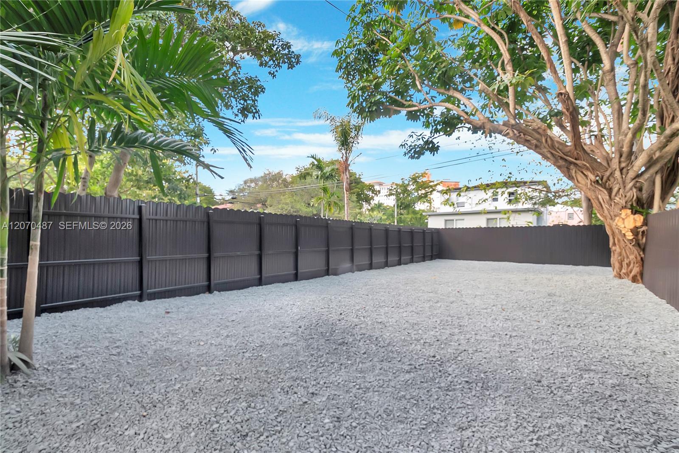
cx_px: 340
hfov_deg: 100.4
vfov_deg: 77.3
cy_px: 226
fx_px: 283
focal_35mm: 15
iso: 250
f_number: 8
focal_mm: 10
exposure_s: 1/80
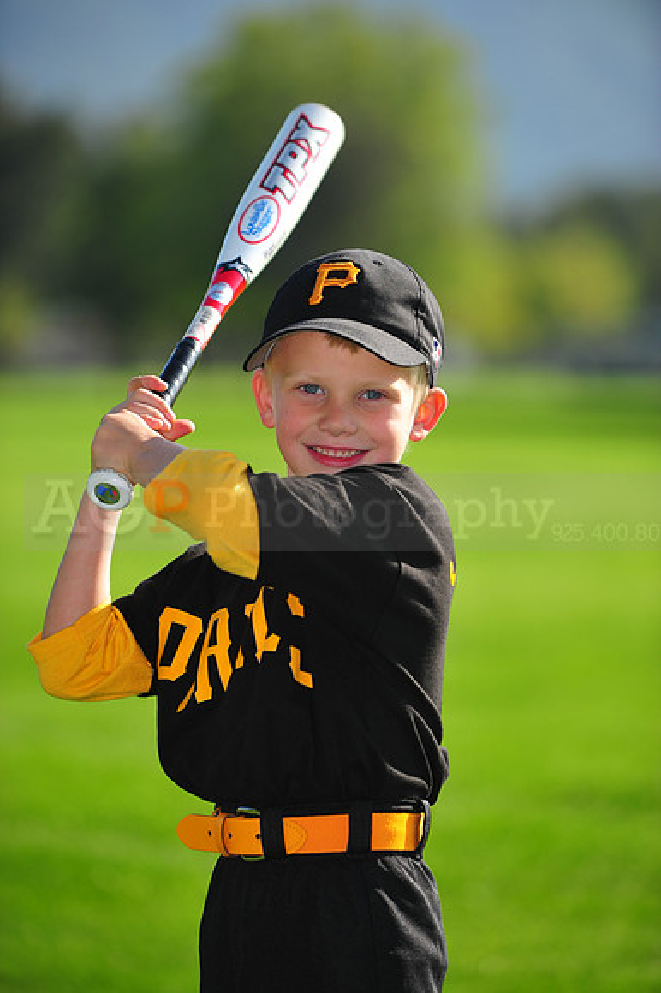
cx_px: 330
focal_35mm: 200
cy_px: 496
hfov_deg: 6.9
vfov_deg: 10.3
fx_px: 5514
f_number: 4
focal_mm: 200
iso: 200
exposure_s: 1/1250
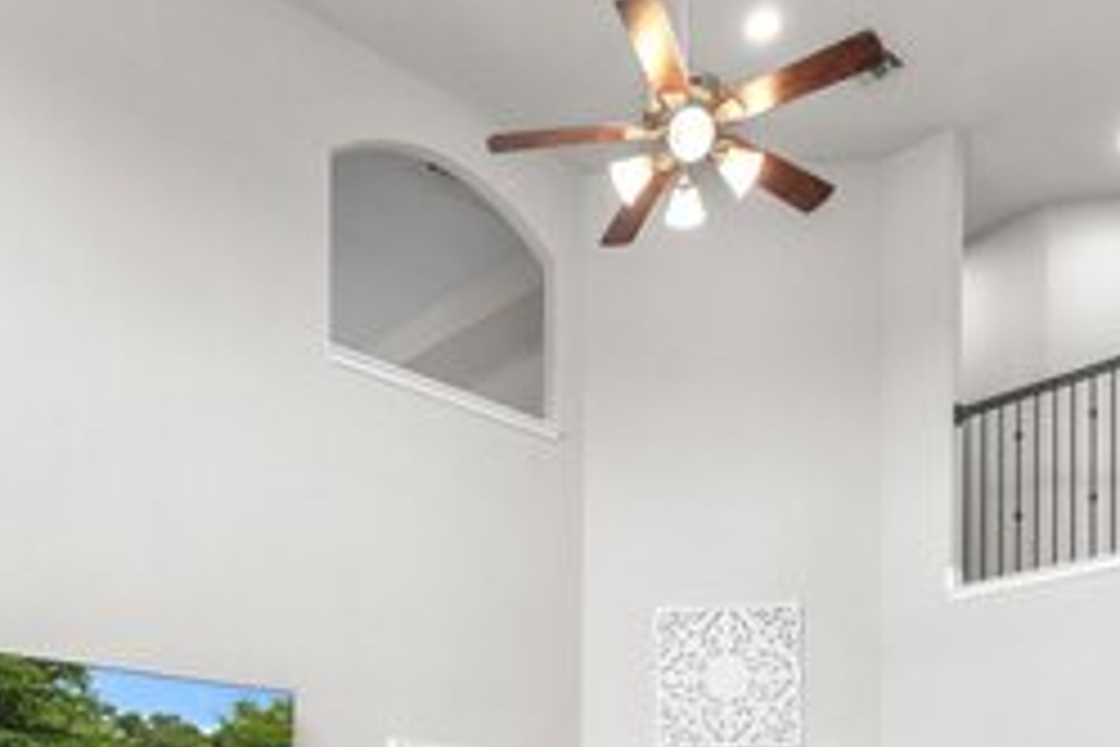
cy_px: 920
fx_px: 1120
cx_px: 486
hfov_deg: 53.0
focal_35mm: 36
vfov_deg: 30.6
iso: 320
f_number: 6.3
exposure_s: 1/15
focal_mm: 14
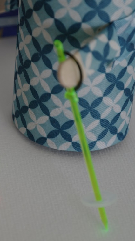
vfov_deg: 18.5
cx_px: -41
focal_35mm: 116
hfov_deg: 10.2
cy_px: 121
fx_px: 739
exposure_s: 1/50
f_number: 5.6
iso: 240
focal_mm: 48
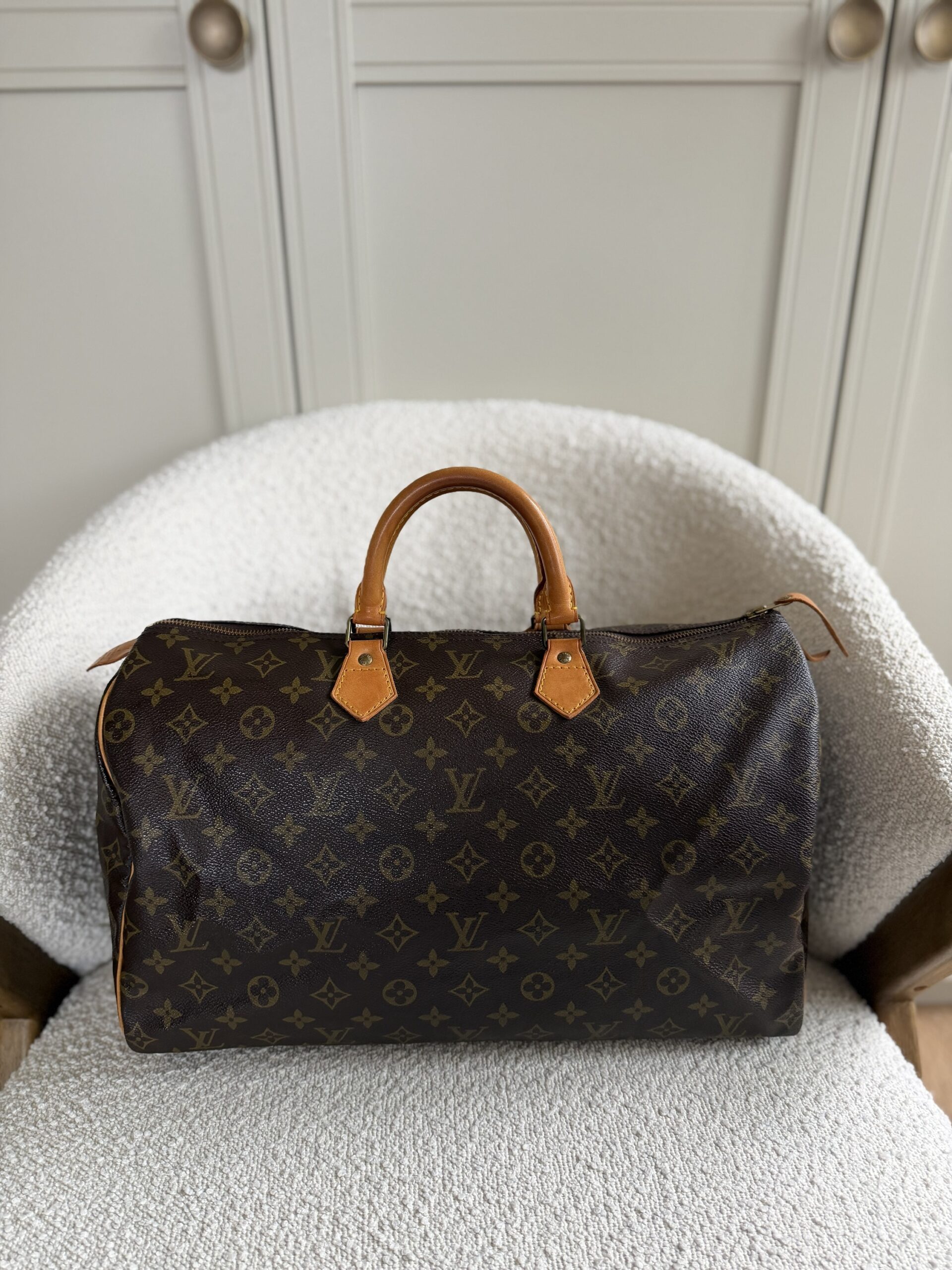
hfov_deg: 56.8
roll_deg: -0.2
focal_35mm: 24
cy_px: 635
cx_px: 476
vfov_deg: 71.6
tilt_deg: -23.5
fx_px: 880
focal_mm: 6.76
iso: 200
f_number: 1.78
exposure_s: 1/113
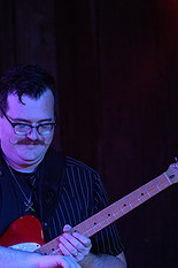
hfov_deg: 2.4
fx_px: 4308
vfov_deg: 3.6
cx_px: 17
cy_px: 258
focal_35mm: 580
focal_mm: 300
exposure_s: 1/400
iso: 3200
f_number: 5.6
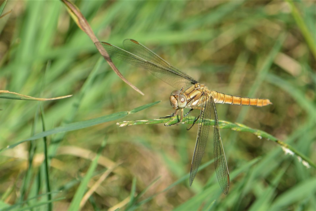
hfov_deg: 4.6
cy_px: 106
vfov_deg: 3.1
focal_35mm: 450
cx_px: 158
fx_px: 3951
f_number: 8
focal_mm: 300
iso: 100
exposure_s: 1/160
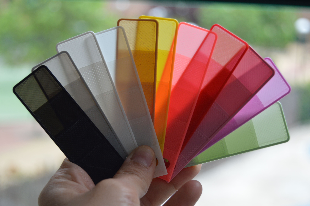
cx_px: 155
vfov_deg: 16.5
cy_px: 103
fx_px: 710
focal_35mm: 82
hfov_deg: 24.6
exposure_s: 1/125
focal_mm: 55
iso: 400
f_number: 5.6
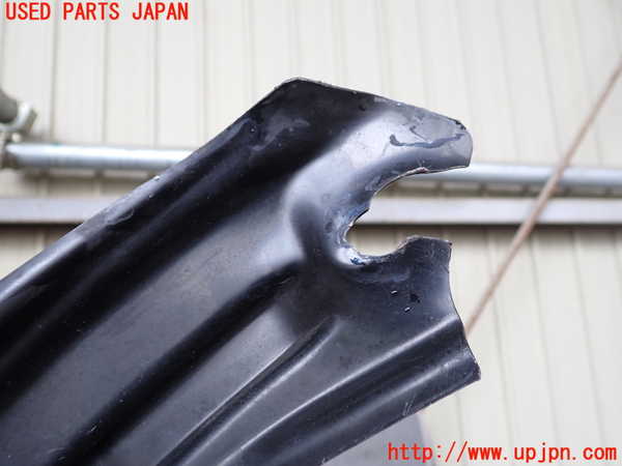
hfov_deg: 60.0
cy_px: 233
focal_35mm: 30
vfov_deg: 46.8
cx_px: 311
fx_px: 539
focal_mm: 5.4
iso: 125
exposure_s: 1/60
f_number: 2.3
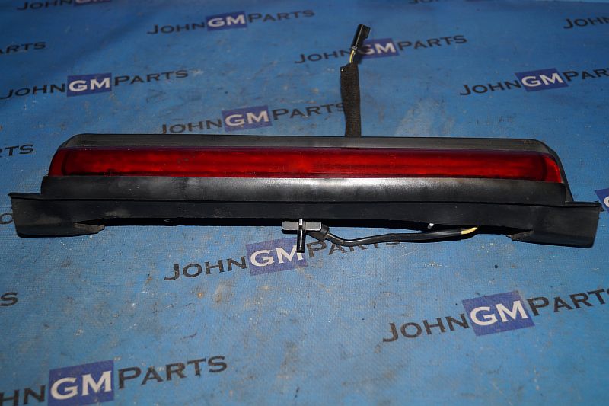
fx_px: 761
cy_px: 203
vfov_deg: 29.9
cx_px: 304
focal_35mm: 45
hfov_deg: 43.6
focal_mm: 30
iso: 250
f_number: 4.5
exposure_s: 1/60
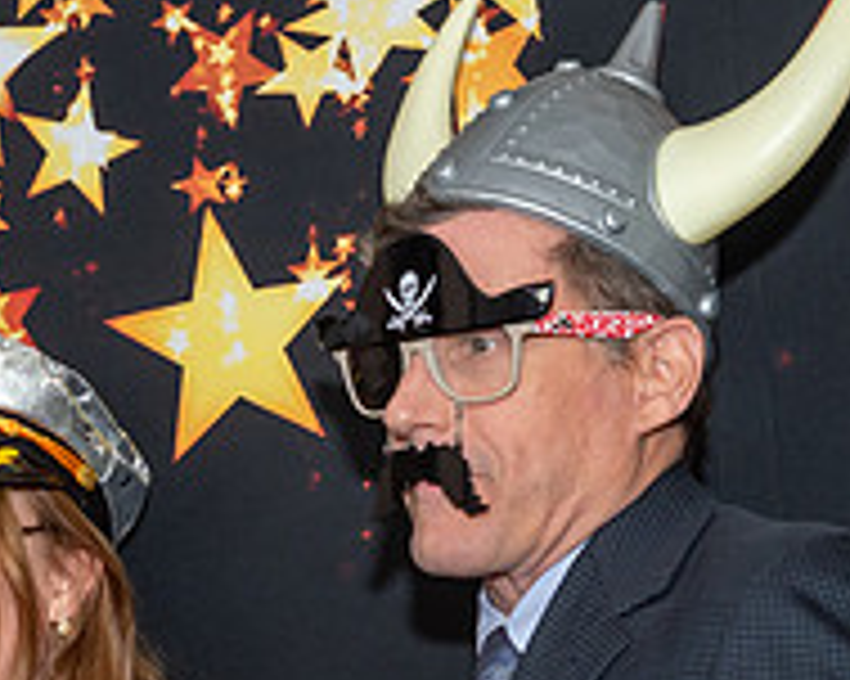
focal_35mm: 203
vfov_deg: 7.5
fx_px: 5104
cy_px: 884
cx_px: -102
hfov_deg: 9.4
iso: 400
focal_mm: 38
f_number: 5.6
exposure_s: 1/250
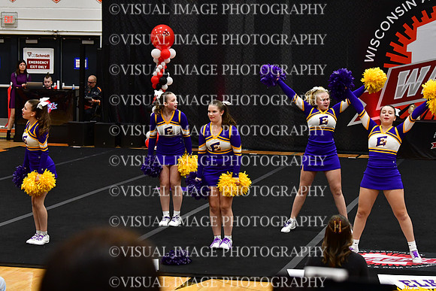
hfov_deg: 19.5
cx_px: 218
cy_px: 146
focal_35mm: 105
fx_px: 1272
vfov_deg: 13.0
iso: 4000
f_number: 4
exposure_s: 1/500
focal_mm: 70
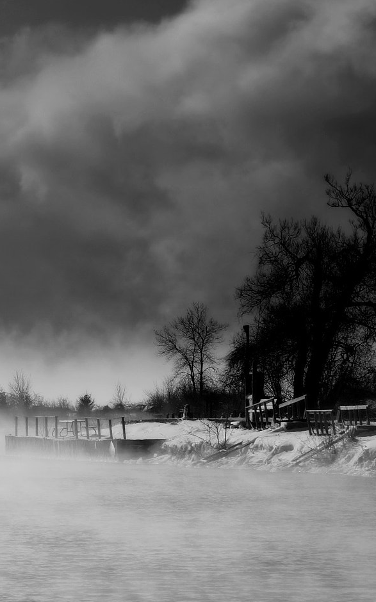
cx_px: -135
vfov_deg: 9.0
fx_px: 3839
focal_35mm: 234
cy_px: 324
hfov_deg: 5.6
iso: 100
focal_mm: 90
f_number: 13
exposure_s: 1/500
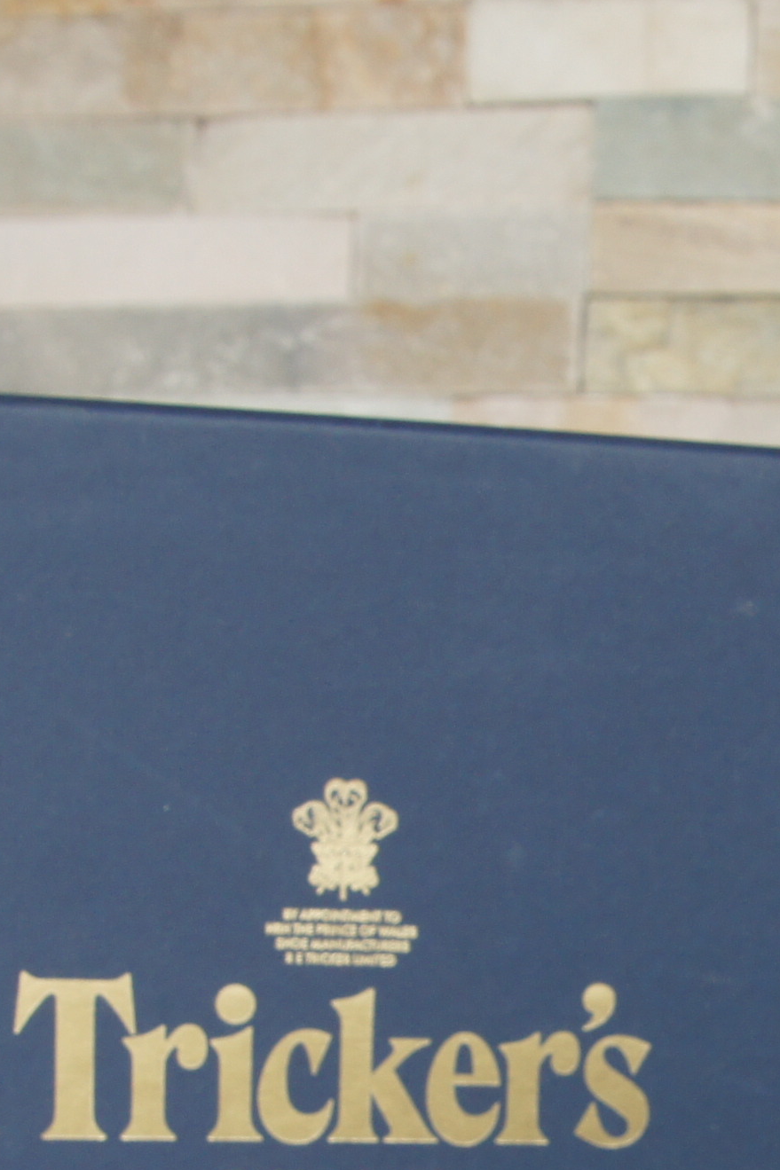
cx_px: 863
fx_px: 2885
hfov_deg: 15.0
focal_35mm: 89
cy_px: 1189
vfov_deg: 22.0
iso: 200
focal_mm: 17
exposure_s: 1/80
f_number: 8
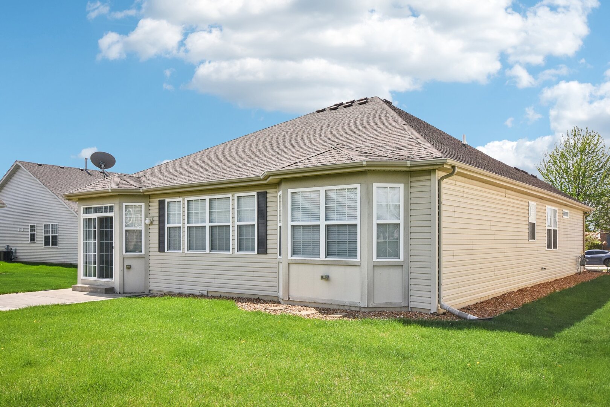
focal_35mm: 30
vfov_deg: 43.6
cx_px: 305
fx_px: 508
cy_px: 204
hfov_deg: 61.9
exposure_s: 1/1250
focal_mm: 20
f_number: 8
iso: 500
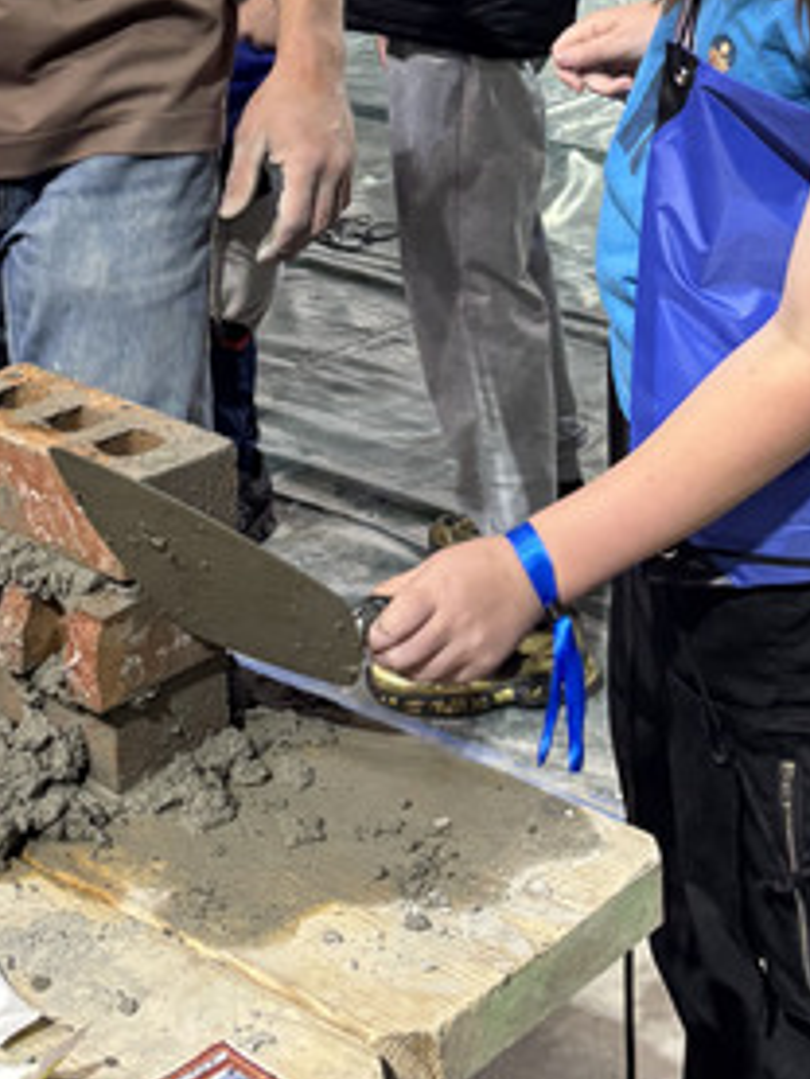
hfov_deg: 19.6
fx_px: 2338
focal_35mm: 75
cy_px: -105
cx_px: 280
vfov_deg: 24.3
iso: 250
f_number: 1.6
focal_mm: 5.96
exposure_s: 1/60
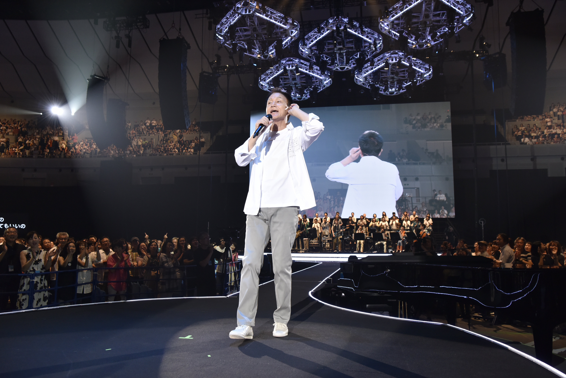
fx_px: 472
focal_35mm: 30
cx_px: 283
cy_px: 189
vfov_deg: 43.6
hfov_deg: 61.9
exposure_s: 1/250
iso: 1600
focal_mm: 30
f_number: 5.6
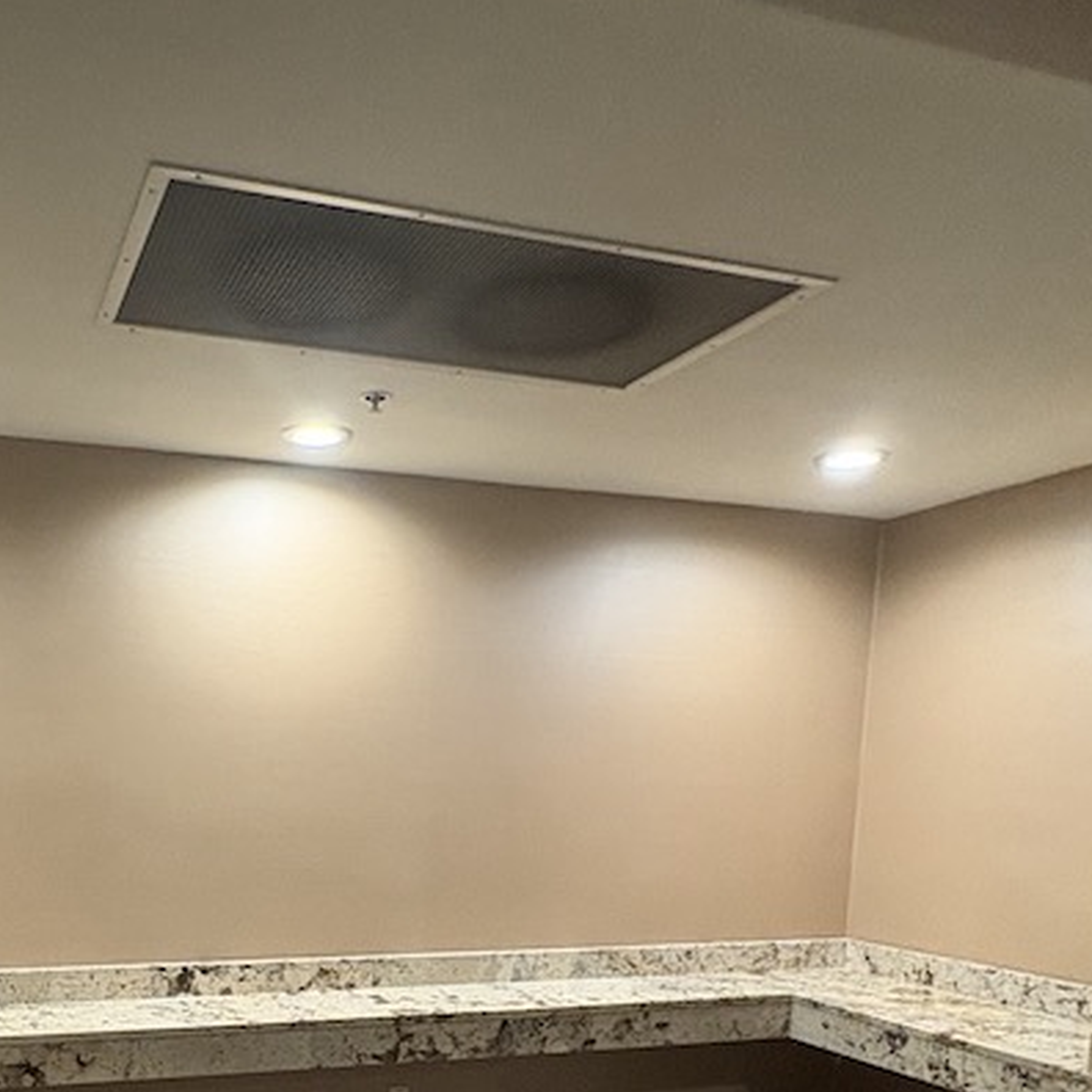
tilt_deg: -8.5
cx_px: 279
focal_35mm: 32
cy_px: 940
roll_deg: +0.6
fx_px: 1142
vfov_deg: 47.0
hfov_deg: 49.2
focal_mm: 2.22
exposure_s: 1/60
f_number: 2.2
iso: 500
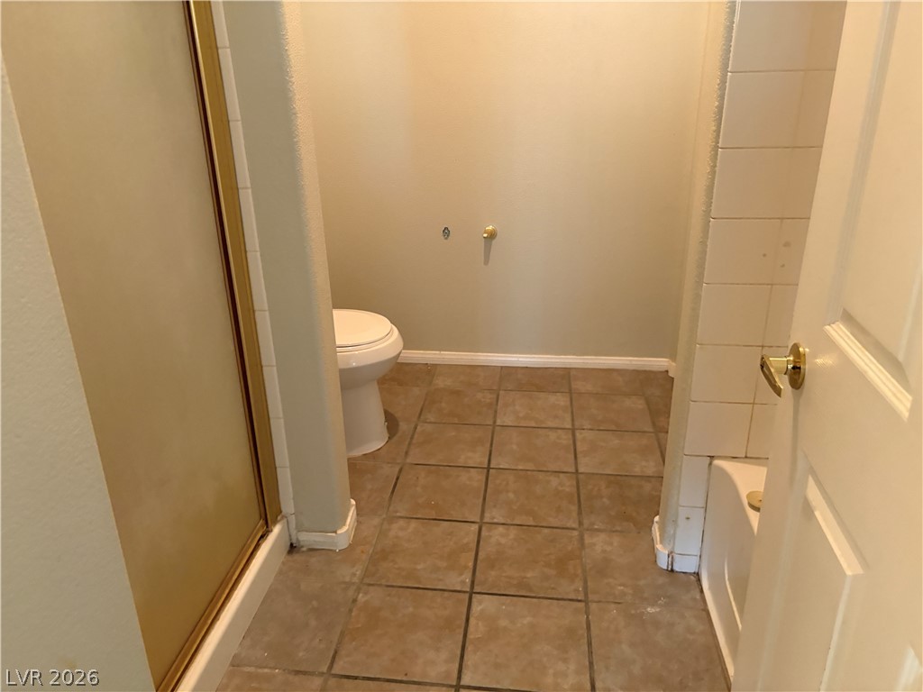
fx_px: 693
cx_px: 462
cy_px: 346
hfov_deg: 67.3
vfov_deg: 53.1
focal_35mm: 26
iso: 500
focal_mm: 5.96
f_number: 1.6
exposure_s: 1/40
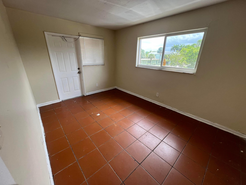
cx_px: 123
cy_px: 92
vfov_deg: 89.9
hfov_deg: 106.2
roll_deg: -1.2
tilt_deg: -20.8
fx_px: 92
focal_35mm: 13
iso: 80
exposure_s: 1/99
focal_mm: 1.57
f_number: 1.8
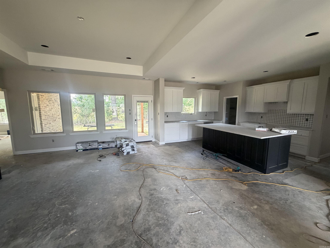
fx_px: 133
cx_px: 165
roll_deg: +0.2
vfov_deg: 85.7
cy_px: 124
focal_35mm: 14
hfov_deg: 102.1
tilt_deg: -7.0
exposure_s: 1/65
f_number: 2.2
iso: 320
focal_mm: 2.22
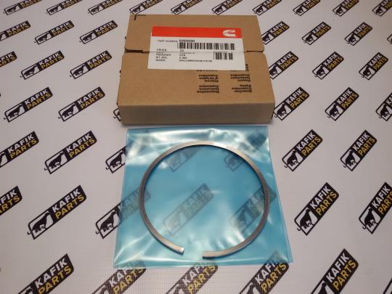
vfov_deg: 45.4
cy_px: 147
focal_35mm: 31
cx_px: 196
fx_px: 351
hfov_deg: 58.4
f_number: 2.4
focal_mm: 2.93
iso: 50
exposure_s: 1/50
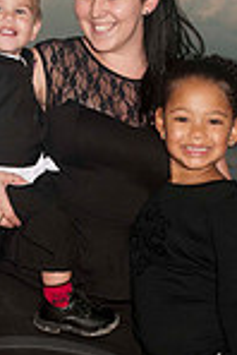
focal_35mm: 182
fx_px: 1793
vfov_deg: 11.3
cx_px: 123
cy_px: 259
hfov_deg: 7.6
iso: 100
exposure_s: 1/160
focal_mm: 40
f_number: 6.3
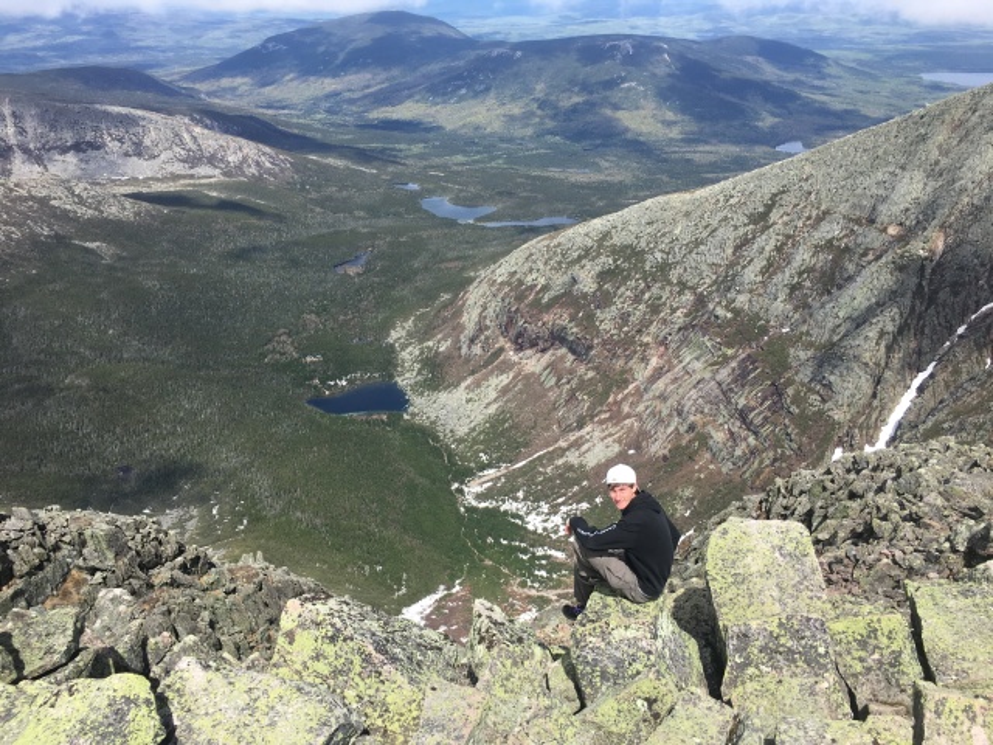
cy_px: 372
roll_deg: +1.9
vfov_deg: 48.2
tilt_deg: -26.4
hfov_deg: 61.7
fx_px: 832
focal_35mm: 29
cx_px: 496
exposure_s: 1/1399
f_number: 2.2
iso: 25
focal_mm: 4.15
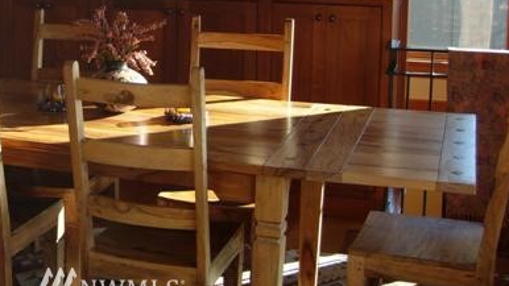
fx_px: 877
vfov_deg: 18.2
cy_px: 17
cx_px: 111
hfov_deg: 31.6
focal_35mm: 65
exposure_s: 1/78.3
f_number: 2.7
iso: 50
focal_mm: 7.5
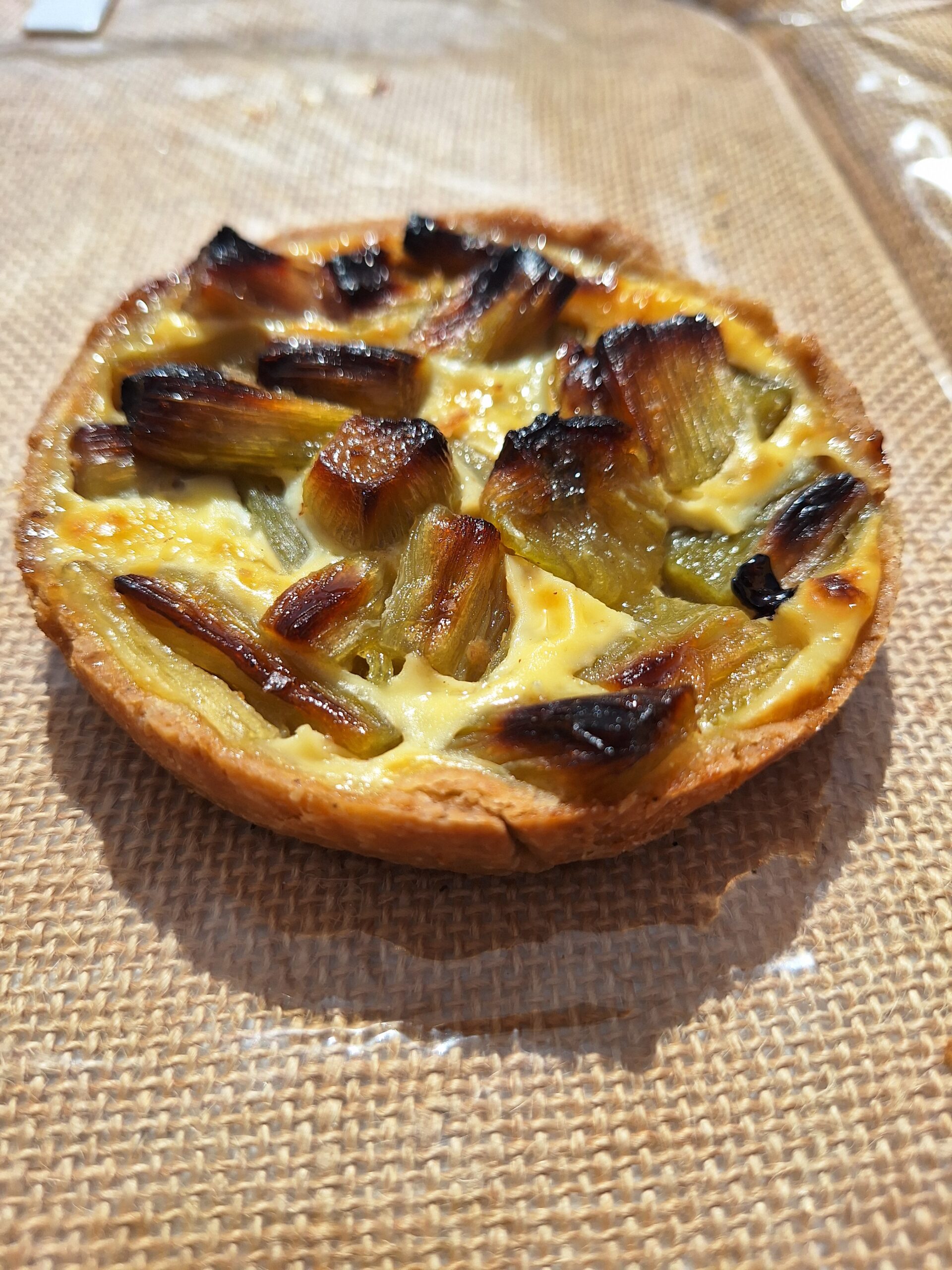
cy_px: 635
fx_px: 843
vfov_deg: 73.9
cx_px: 476
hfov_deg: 58.9
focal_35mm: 23
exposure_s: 1/3861
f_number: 1.8
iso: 40
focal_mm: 5.54
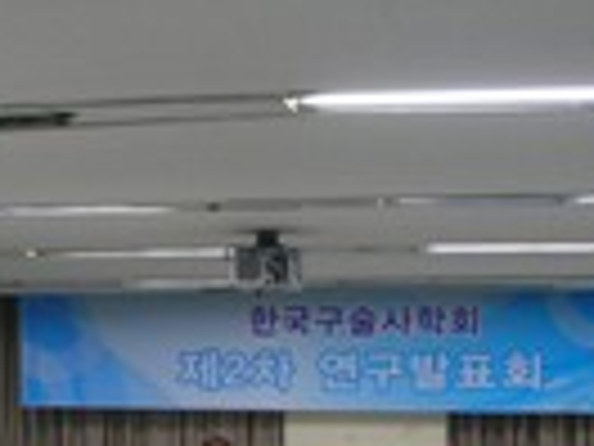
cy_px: 414
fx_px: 2042
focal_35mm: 119
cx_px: -202
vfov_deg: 12.3
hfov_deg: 15.6
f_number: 3
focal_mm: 5.8
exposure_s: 1/18.8
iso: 50
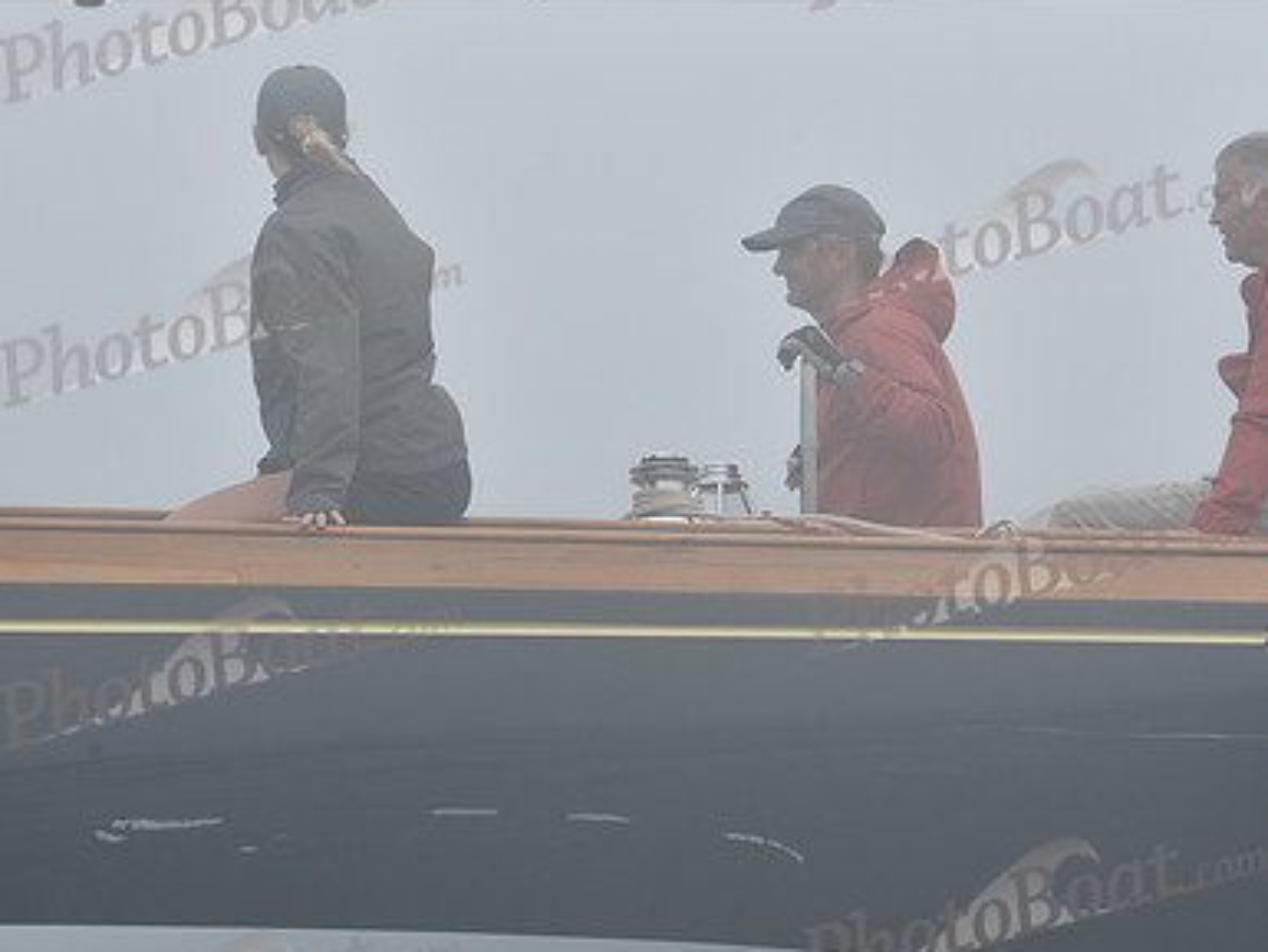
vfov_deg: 5.1
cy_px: 448
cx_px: 634
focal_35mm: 290
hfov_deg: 6.8
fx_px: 10626
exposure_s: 1/800
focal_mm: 200
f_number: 9
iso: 250
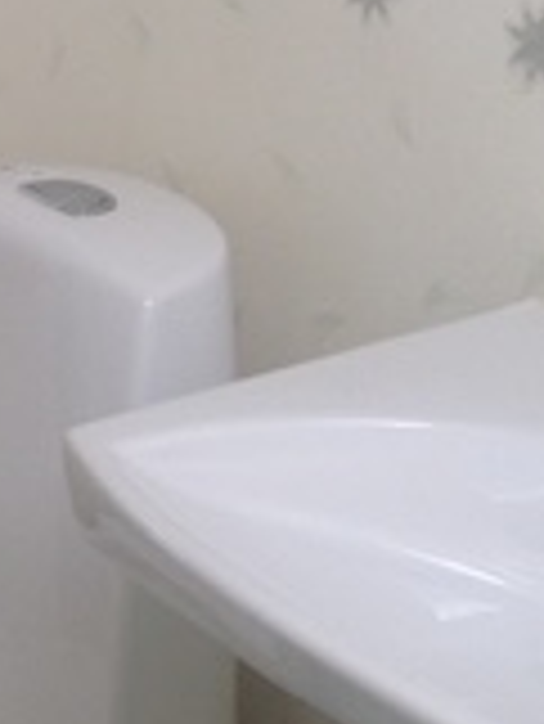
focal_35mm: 139
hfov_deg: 10.3
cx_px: -288
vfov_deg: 14.0
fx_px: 2909
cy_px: 45
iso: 50
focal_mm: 4.28
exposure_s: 1/121
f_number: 2.4
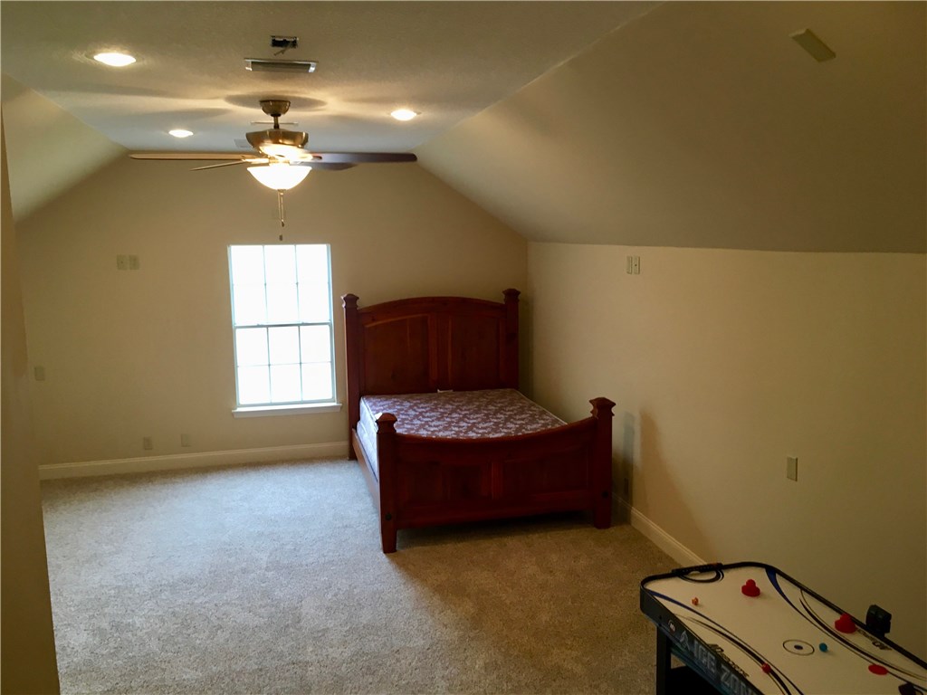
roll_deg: +0.6
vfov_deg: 48.2
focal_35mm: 29
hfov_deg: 61.7
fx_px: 777
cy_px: 348
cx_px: 464
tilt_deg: -10.1
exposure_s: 1/30
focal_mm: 4.15
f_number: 2.2
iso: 64
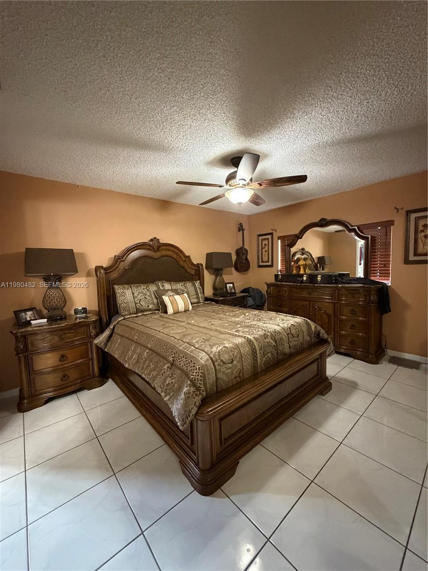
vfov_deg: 102.1
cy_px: 286
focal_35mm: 14
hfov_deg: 85.7
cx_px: 214
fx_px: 231
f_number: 2.2
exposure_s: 1/40
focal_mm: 2.22
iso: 1000
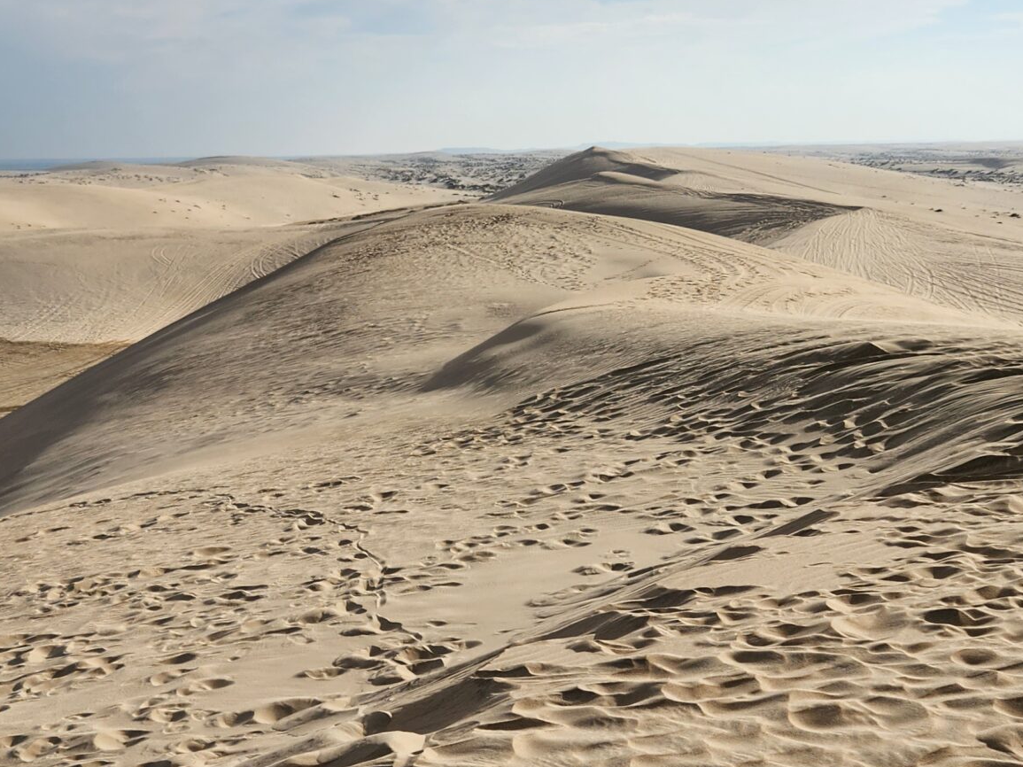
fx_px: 1507
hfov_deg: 36.9
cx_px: 309
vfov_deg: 28.5
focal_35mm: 51
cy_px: 419
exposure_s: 1/4142
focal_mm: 5.4
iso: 20
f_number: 1.8
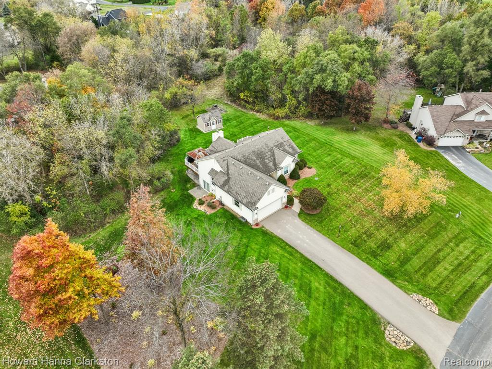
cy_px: 184
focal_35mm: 24
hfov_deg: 71.6
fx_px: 341
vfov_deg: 56.8
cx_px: 246
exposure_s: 1/160
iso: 100
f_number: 2.8
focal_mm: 12.3
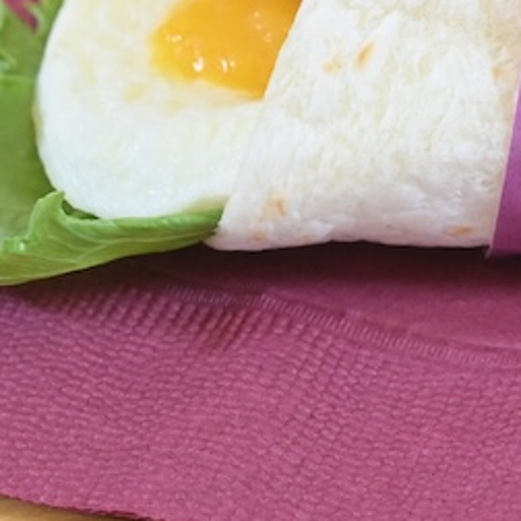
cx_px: 819
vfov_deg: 8.6
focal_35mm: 202
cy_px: -119
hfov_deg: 8.4
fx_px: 3440
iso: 6400
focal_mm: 60
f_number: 9
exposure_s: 1/250
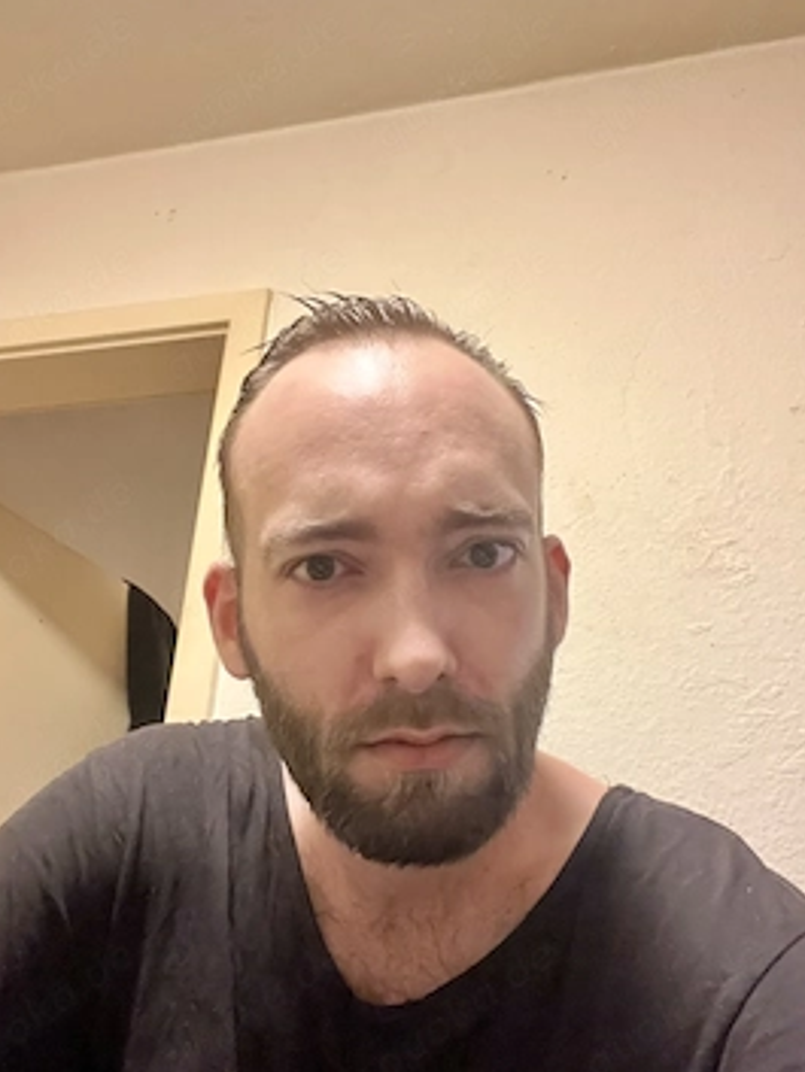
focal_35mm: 34
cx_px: 365
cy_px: 592
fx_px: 1054
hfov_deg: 41.8
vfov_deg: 53.8
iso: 1000
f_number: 2.2
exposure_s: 1/17
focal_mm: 2.71
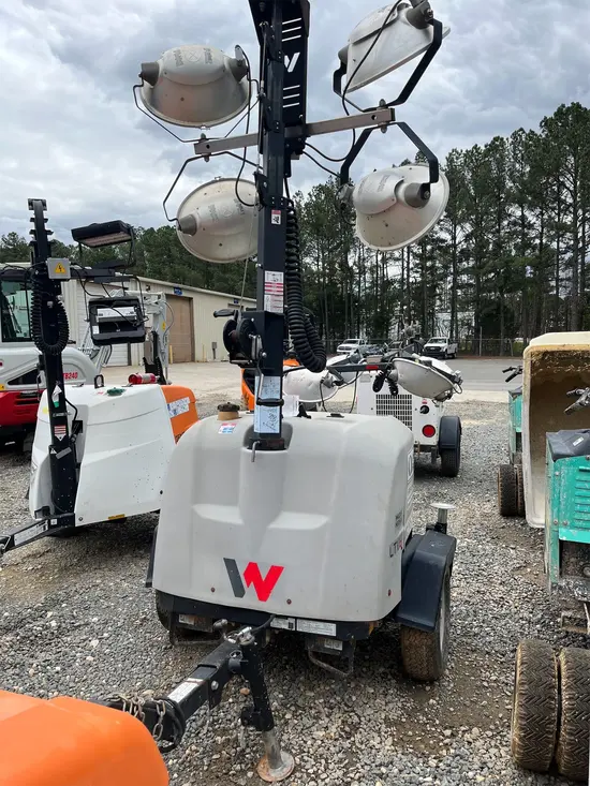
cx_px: 295
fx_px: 591
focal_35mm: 26
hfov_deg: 53.1
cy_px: 393
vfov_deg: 67.3
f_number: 1.6
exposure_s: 1/2137
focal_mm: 5.1
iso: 50
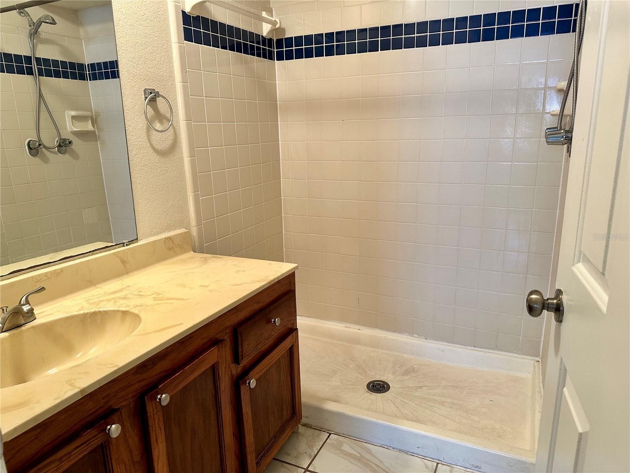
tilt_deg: -13.1
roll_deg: +1.1
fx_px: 437
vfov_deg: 56.8
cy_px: 236
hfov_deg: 71.6
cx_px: 315
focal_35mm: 24
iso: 160
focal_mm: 6.86
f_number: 1.78
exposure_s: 1/60
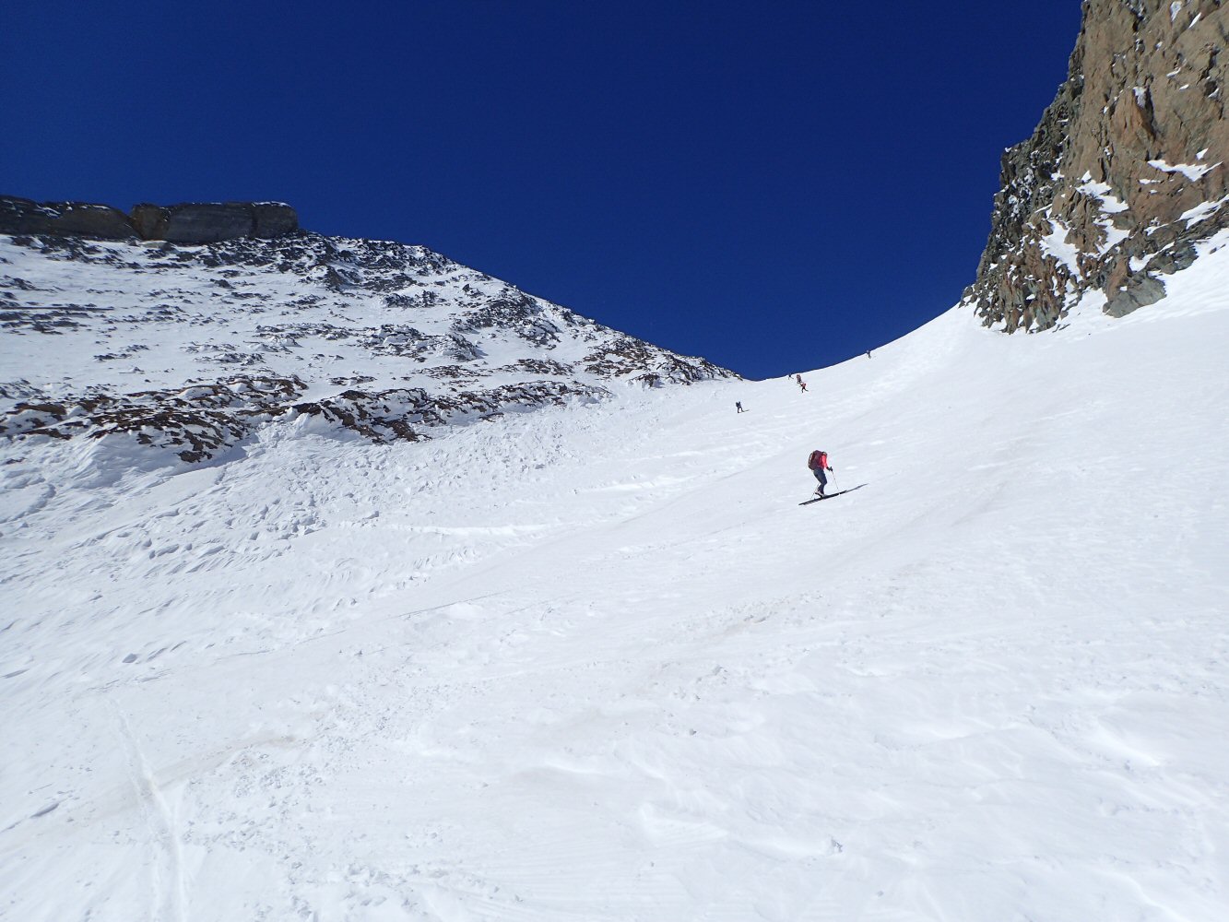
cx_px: 614
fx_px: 888
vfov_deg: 54.9
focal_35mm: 25
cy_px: 461
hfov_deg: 69.4
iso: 100
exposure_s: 1/640
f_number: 8
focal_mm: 4.5
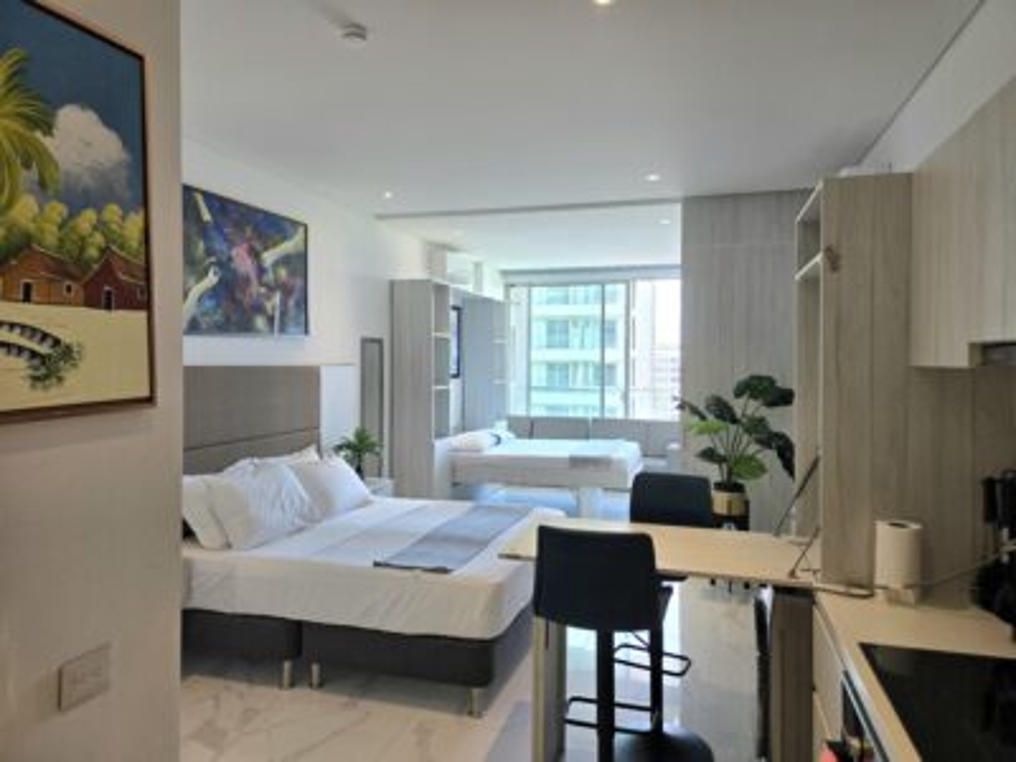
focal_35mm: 23
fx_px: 675
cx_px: 508
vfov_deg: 58.9
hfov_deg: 73.9
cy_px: 381
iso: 64
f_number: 1.7
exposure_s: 1/182
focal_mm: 6.3
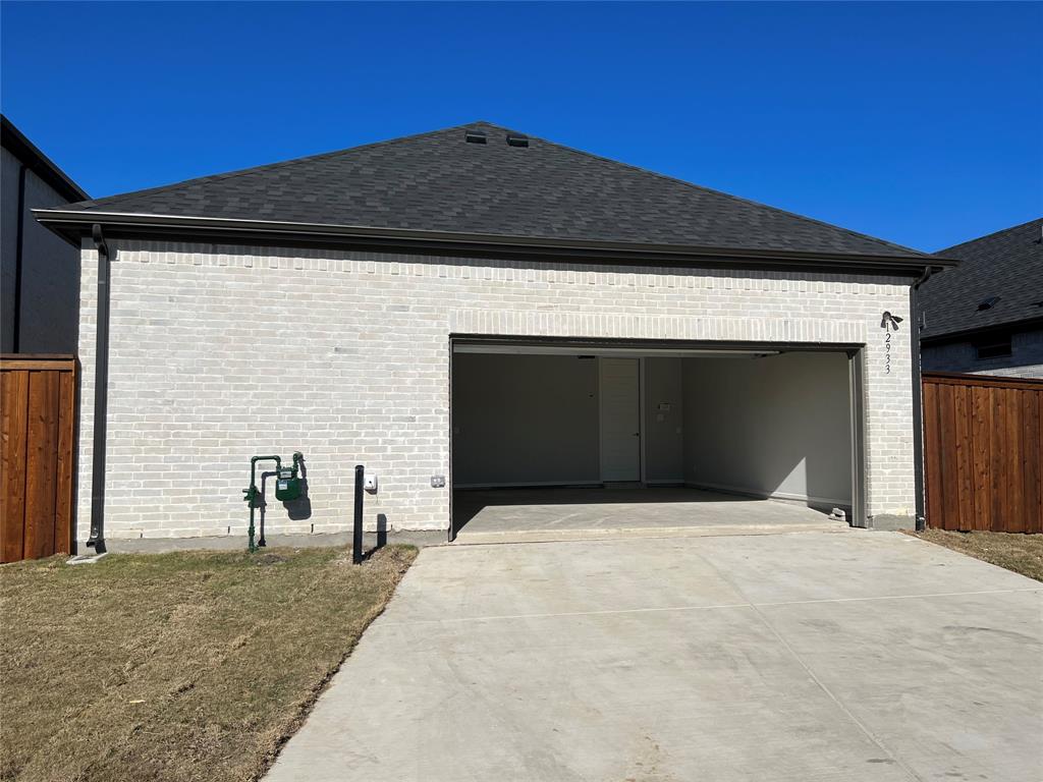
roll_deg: +0.2
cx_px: 522
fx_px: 783
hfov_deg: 67.3
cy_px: 391
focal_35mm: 26
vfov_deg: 53.1
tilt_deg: +2.9
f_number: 1.5
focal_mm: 5.7
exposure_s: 1/10309
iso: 50
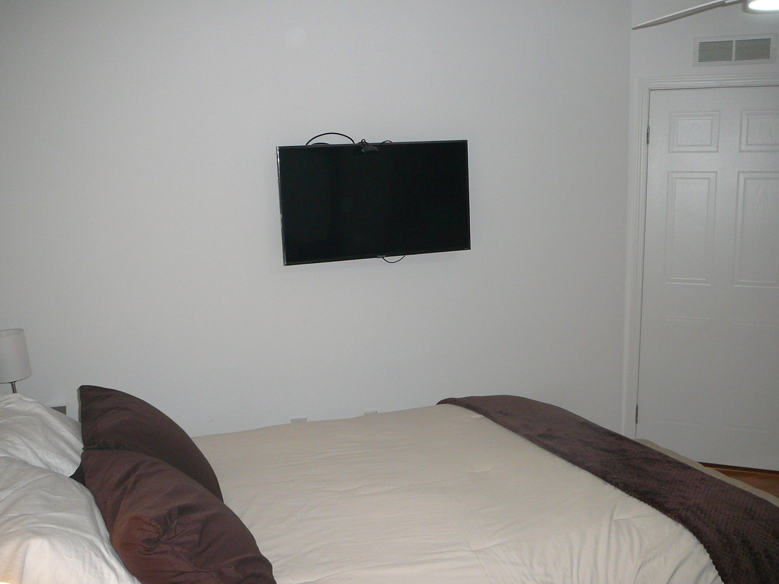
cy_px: 292
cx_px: 390
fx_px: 788
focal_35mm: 35
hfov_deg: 52.6
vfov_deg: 40.7
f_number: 2.8
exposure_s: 1/30
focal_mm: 5.2
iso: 160
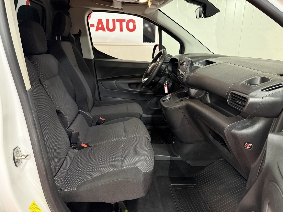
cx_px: 142
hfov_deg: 71.6
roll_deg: +0.1
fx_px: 196
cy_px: 106
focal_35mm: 24
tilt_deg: -16.4
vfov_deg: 56.8
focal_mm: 6.76
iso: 320
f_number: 1.78
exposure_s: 1/47
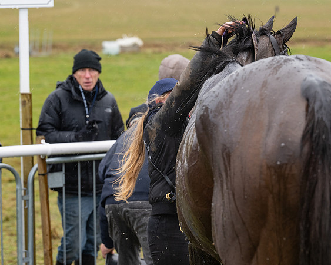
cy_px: 132
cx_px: 171
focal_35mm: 118
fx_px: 1158
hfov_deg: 16.3
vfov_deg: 13.0
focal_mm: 105
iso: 800
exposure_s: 1/500
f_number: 5
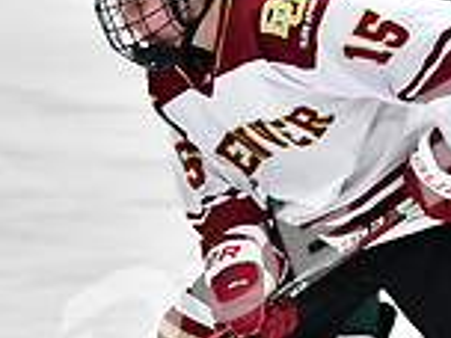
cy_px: 251
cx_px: 240
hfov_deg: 3.6
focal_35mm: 549
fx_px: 7153
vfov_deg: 2.7
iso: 8000
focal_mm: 100
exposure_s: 1/1250
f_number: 2.8
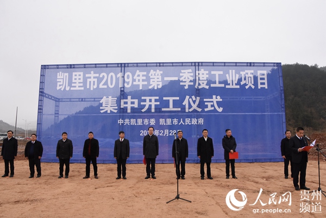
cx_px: 163
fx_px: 244
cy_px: 109
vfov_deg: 47.9
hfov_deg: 67.4
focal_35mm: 27
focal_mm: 18
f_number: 9
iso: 800
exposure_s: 1/320
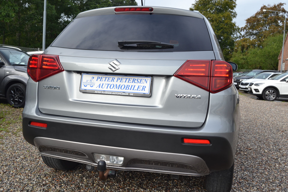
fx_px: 264
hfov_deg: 57.2
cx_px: 144
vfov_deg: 40.0
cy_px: 96
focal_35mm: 33
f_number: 7.1
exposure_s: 1/200
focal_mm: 22
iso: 100
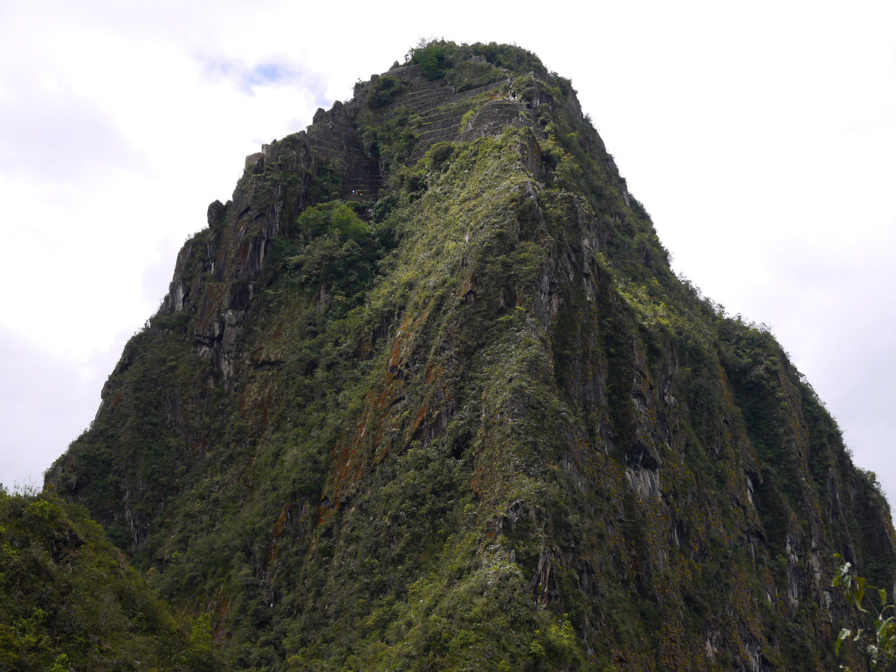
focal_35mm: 84
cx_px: 448
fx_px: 2174
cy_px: 336
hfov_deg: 23.3
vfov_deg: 17.6
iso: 160
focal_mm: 42
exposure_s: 1/320
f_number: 9
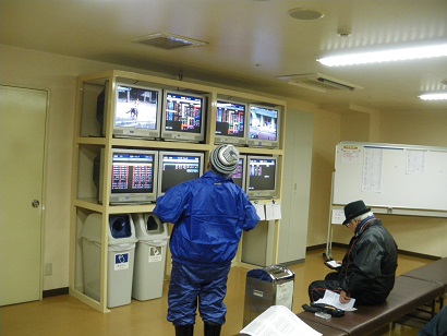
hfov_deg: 51.3
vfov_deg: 39.7
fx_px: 465
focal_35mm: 36
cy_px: 168
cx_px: 224
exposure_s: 1/50
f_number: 3.5
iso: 640
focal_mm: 6.3
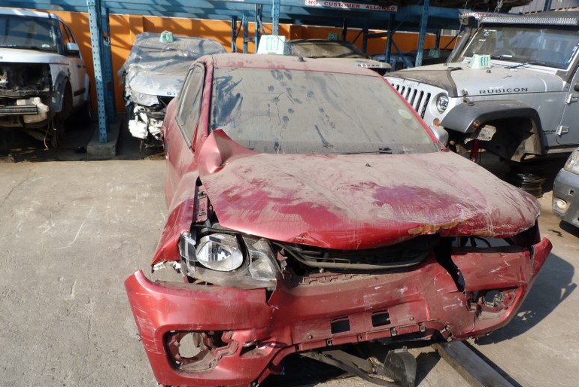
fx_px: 434
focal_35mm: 27
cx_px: 287
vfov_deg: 47.9
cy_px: 218
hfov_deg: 67.4
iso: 80
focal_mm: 4.5
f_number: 4
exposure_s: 1/200
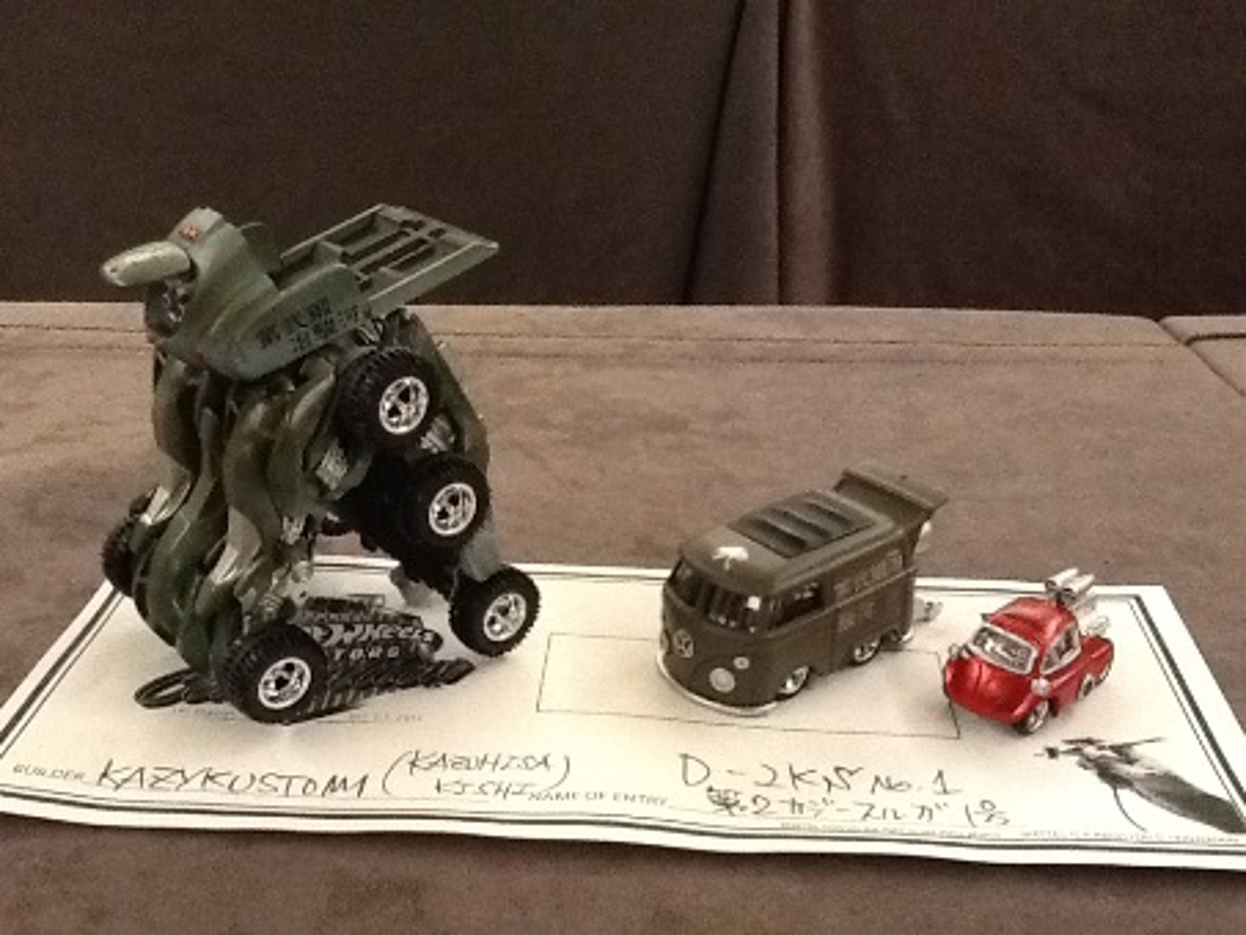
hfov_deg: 42.9
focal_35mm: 44
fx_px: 1584
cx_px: 623
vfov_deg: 32.9
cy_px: 468
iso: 320
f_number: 2.4
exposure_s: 1/24
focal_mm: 2.03
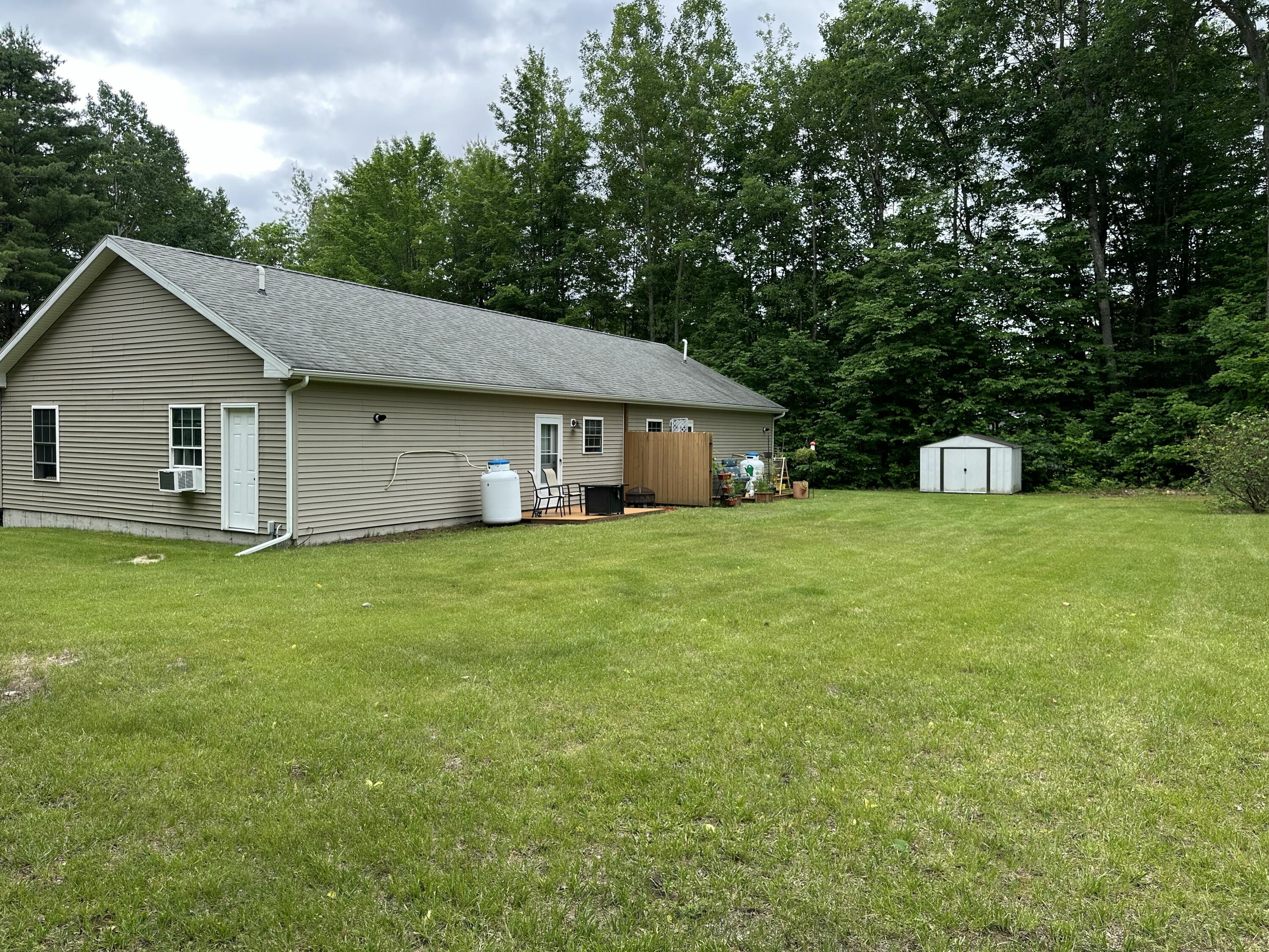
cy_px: 476
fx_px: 880
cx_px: 634
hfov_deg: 71.6
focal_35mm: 24
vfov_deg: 56.8
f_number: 1.78
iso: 80
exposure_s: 1/962
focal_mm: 6.86
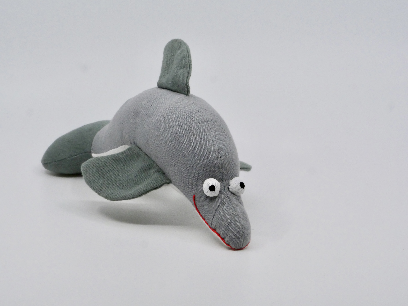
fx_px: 3112
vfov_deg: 5.6
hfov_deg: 7.5
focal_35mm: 264
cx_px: 204
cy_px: 153
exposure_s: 1/320
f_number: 16
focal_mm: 132
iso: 2000
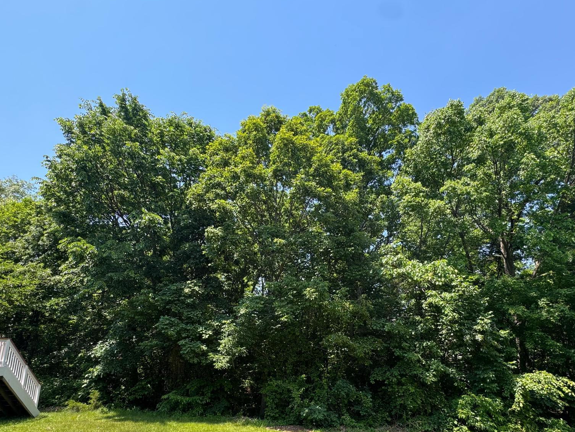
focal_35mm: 19
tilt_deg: +13.0
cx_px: 293
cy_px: 276
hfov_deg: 84.6
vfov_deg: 67.4
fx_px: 316
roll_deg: -0.1
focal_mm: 2.22
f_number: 2.2
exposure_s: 1/188
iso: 40
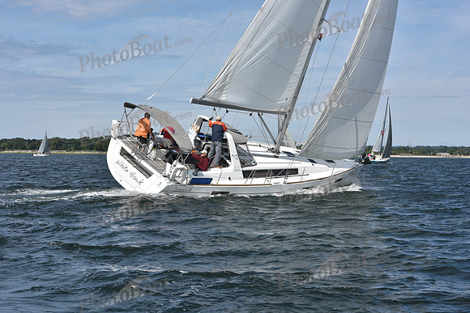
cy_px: 156
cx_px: 235
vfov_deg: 19.5
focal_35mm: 70
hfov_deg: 28.8
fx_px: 914
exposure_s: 1/1000
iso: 320
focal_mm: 70
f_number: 11
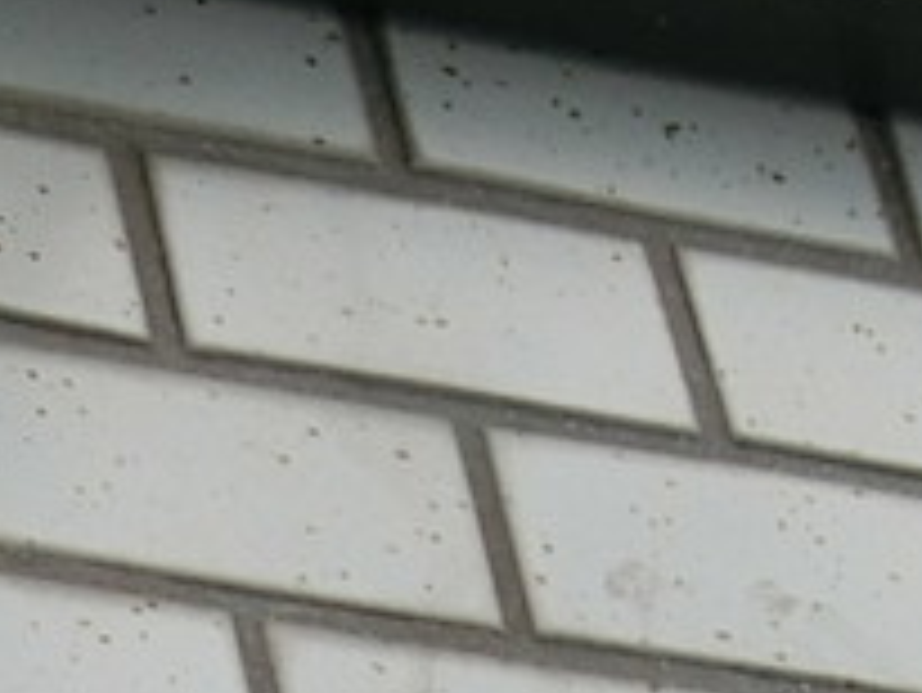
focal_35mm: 297
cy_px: 1845
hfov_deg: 6.5
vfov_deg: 4.8
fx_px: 7915
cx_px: -810
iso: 80
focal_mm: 8.1
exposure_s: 1/125
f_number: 3.7
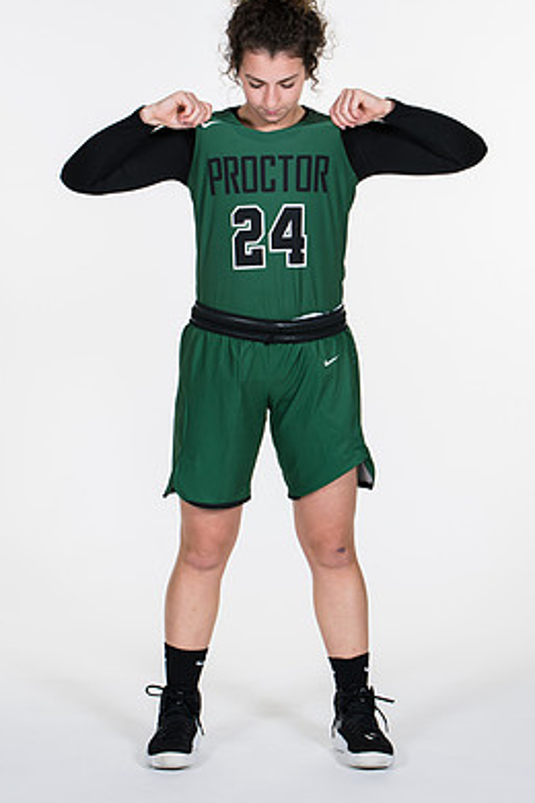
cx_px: 296
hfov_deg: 11.3
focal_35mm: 121
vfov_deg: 16.9
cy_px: 350
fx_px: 2697
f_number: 6.3
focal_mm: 70
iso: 200
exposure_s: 1/160
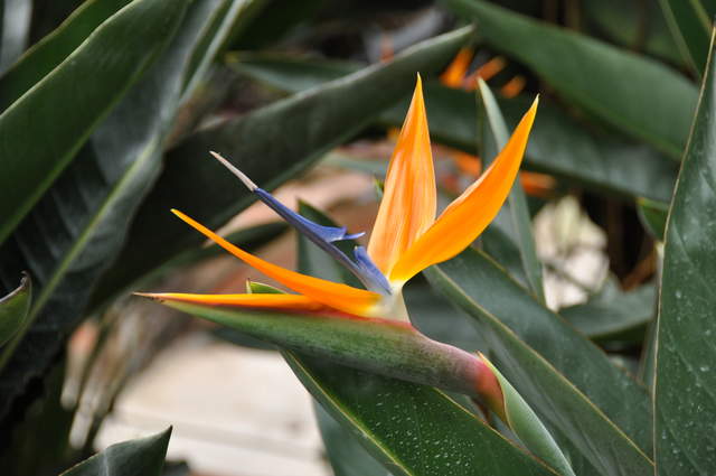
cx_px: 358
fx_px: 2384
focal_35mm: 120
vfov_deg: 11.4
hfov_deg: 17.1
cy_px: 238
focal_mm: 80
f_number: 5
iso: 400
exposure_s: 1/160
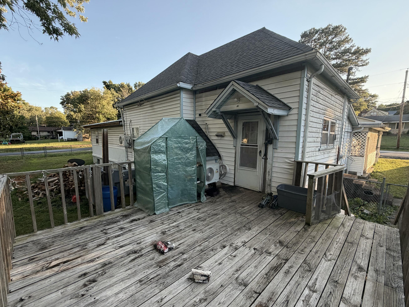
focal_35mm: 16
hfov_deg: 94.5
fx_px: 189
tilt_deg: -9.4
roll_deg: -0.6
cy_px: 165
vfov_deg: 78.0
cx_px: 202
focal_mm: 2.22
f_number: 2.2
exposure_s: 1/220
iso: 64
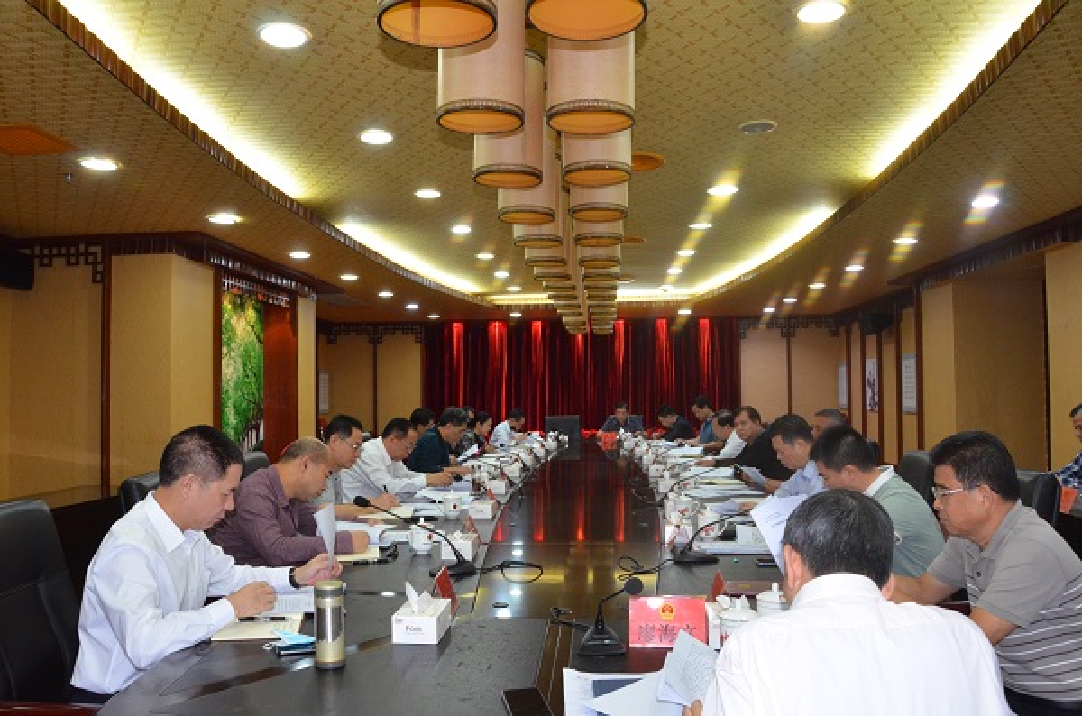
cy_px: 358
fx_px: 810
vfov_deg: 47.7
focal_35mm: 27
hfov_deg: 67.5
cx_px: 541
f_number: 5.6
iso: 1600
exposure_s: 1/60
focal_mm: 18
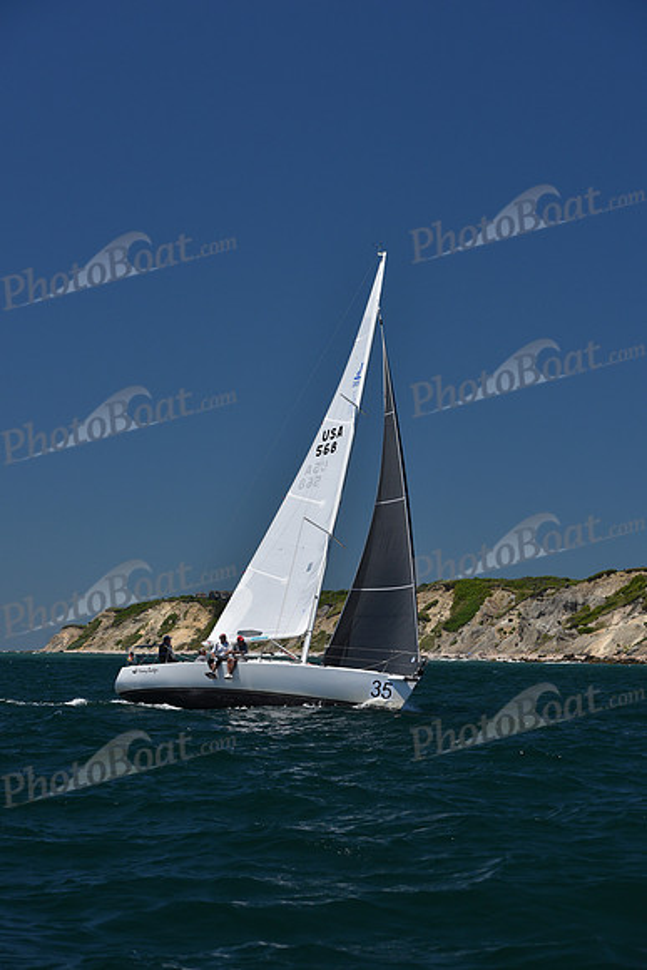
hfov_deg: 15.9
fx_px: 2317
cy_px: 485
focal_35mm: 86
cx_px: 324
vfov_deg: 23.6
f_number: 6.3
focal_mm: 86
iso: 250
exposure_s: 1/800
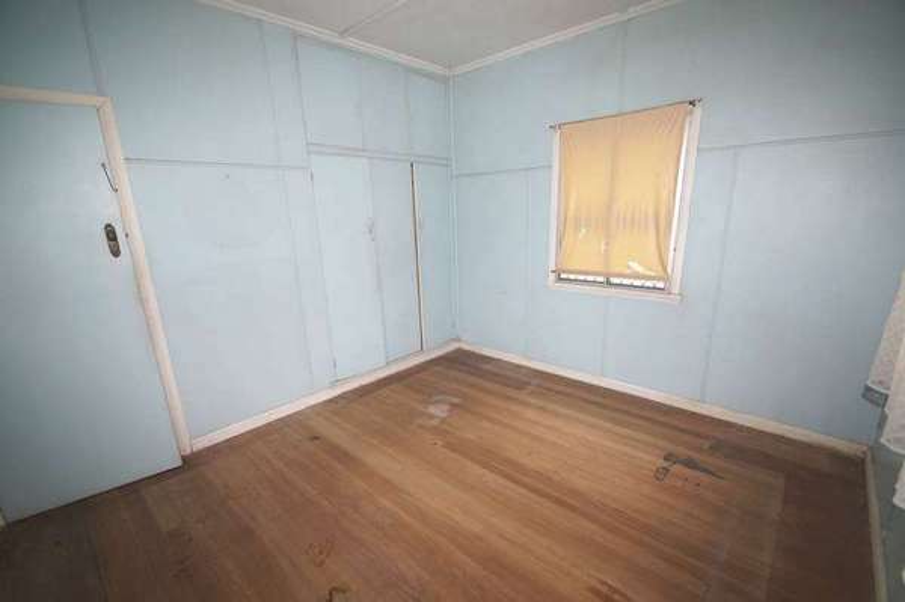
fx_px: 377
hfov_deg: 100.4
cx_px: 452
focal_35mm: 15
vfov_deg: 77.2
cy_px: 301
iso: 250
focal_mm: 10
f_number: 4
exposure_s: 1/60
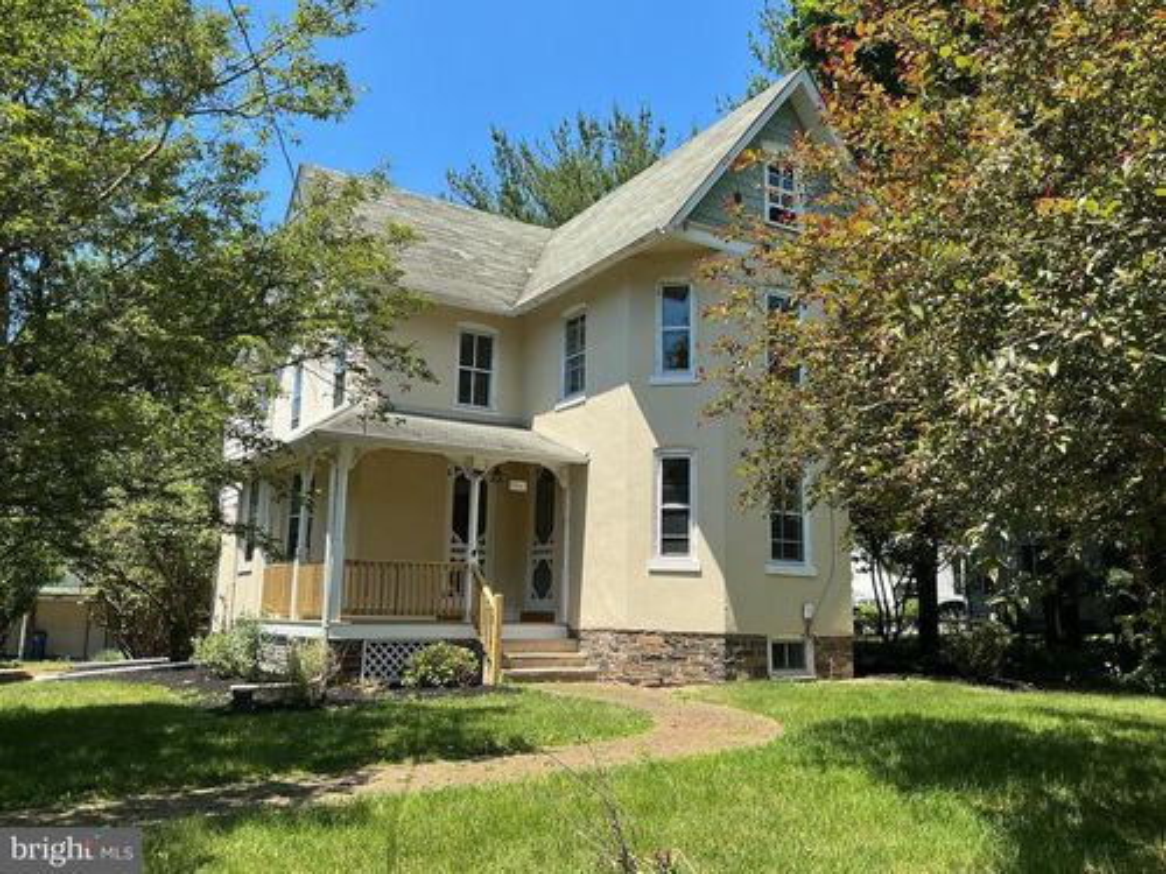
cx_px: 583
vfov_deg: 48.2
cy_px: 437
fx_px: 977
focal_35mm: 29
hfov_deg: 61.7
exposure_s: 1/842
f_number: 1.8
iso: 25
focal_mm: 3
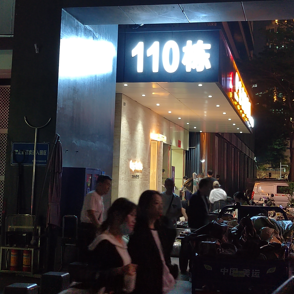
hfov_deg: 28.2
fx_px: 586
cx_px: 149
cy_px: 108
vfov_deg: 28.0
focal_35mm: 61
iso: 3016
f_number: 1.9
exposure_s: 1/50
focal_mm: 5.52
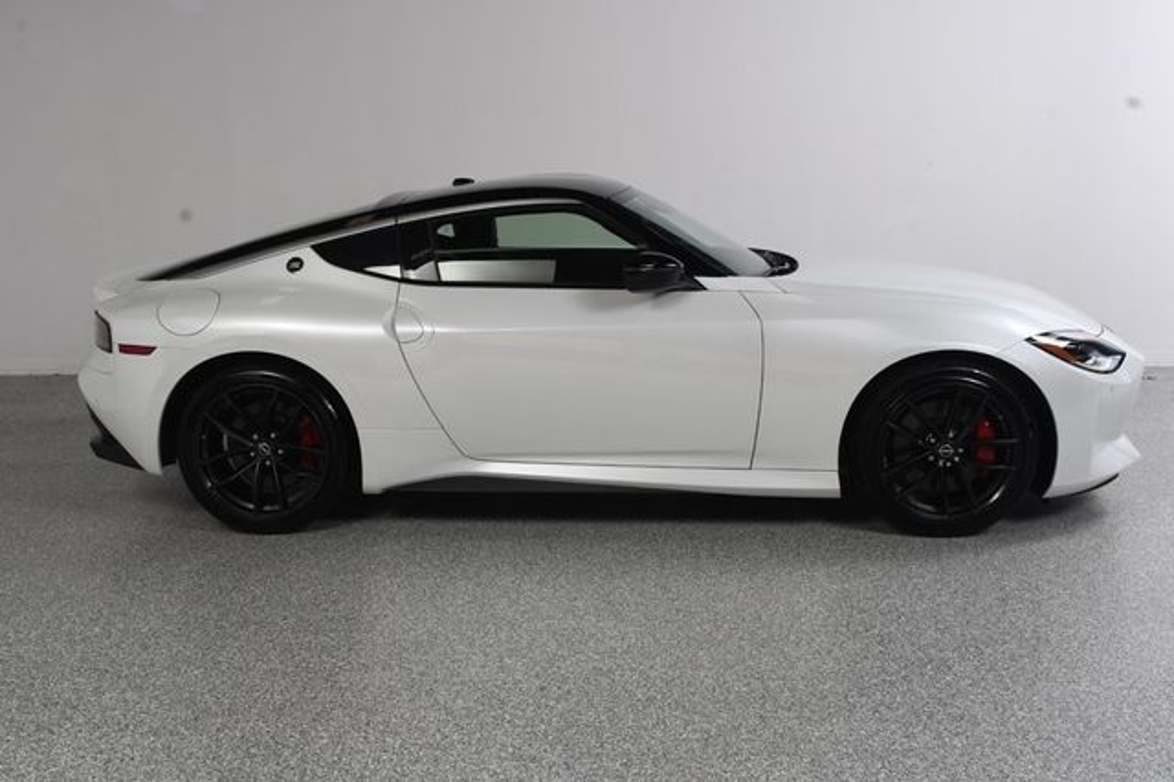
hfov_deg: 53.2
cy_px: 391
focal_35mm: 36
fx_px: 1173
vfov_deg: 36.8
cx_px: 587
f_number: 11
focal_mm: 24
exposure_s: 1/160
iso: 100
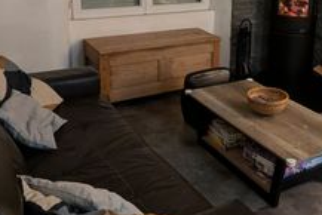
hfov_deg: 41.3
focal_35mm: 46
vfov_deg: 28.6
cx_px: 246
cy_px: 42
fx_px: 412
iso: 367
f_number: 2.2
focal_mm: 2.35
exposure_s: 1/25
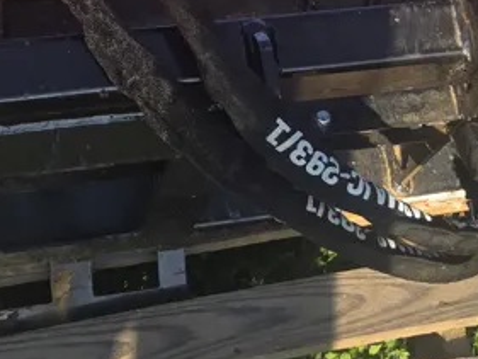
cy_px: 5
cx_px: 401
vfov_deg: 12.4
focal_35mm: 118
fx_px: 1630
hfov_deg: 16.5
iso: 25
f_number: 1.8
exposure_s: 1/902
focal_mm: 5.4
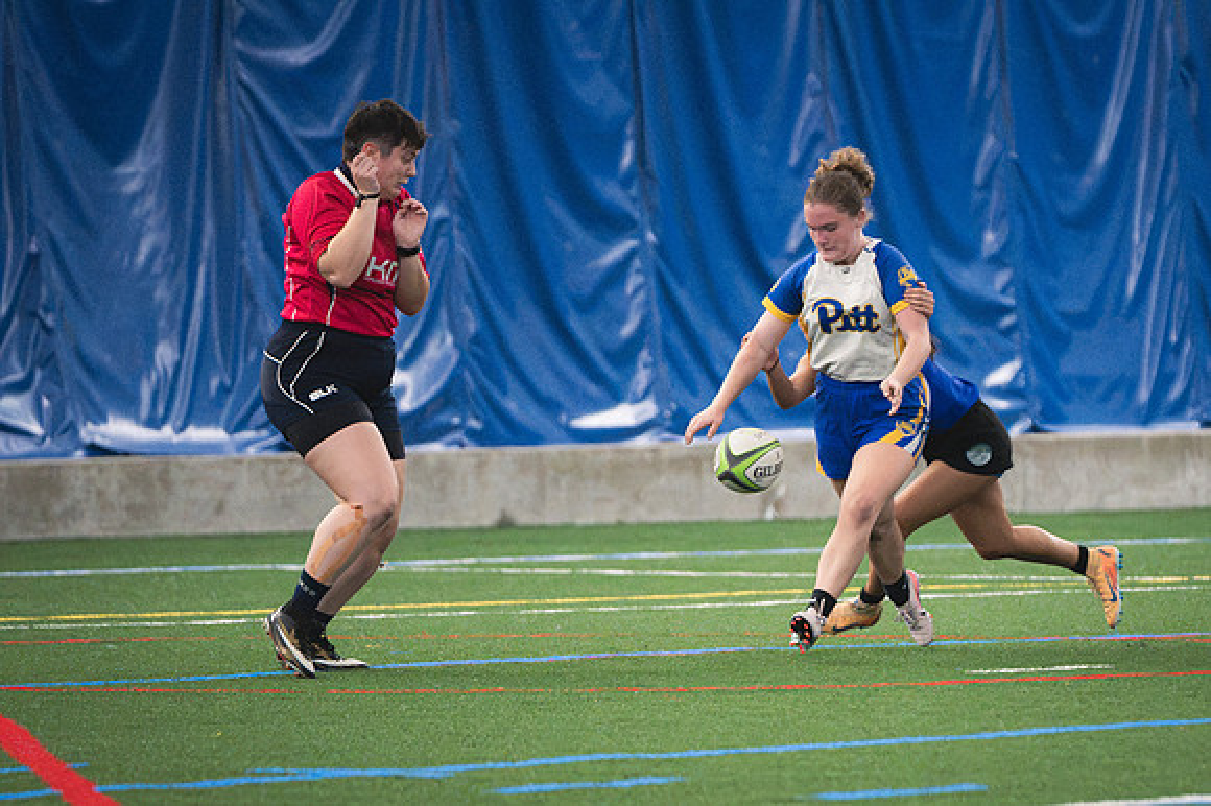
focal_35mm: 438
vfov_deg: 3.1
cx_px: 884
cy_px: 589
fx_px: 14731
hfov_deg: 4.7
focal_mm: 200
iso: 11400
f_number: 2.8
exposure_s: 1/640
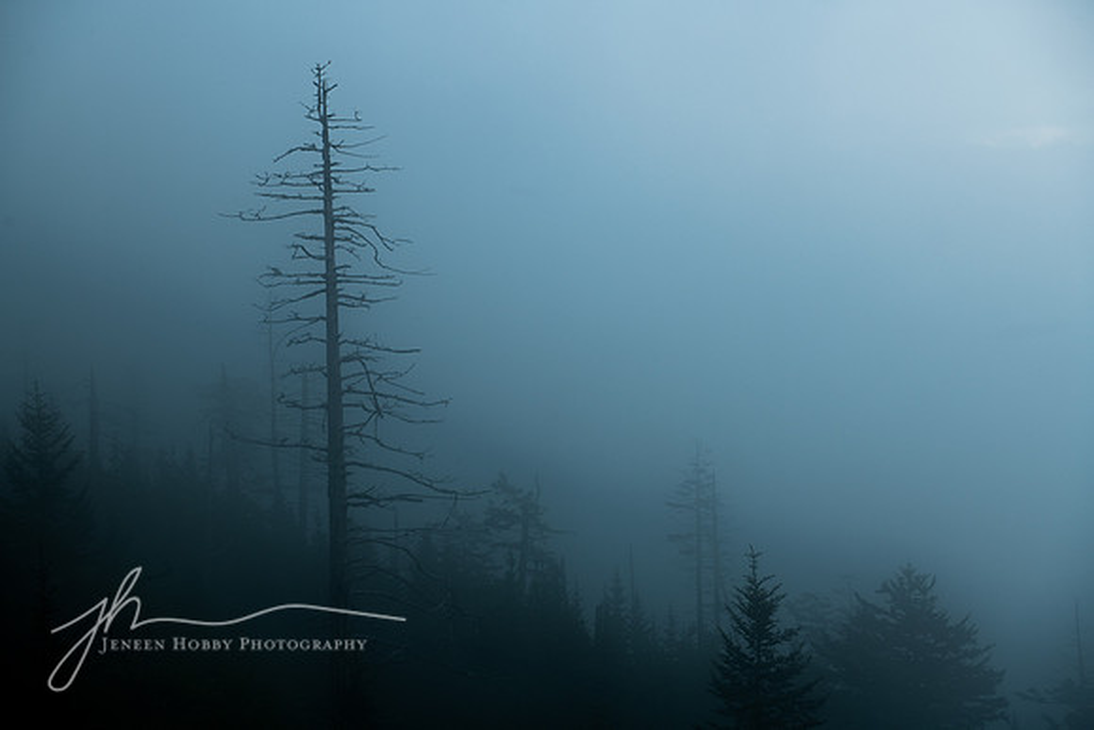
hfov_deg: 32.4
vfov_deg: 21.9
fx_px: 1884
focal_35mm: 62
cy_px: 365
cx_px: 547
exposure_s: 1/40
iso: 64
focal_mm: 62
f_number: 8
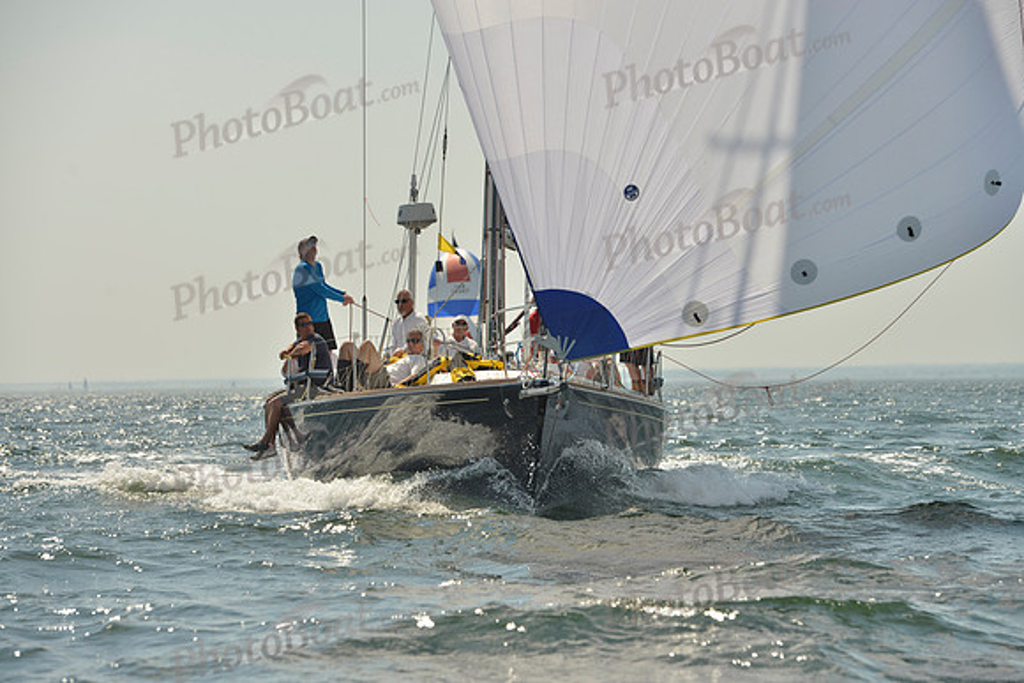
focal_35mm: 150
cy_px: 342
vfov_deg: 9.2
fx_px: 4267
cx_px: 512
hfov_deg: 13.7
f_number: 8
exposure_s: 1/1250
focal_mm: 150
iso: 200
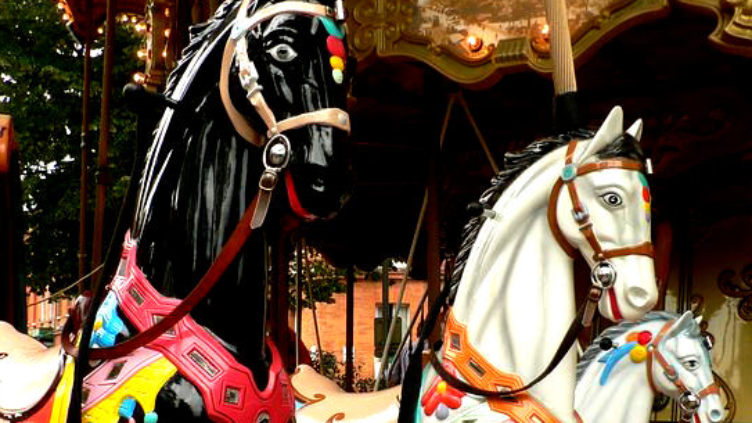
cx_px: 373
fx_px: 1056
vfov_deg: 22.2
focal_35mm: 53
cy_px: 361
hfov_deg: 39.2
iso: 80
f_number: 3.6
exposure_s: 1/160
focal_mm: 6
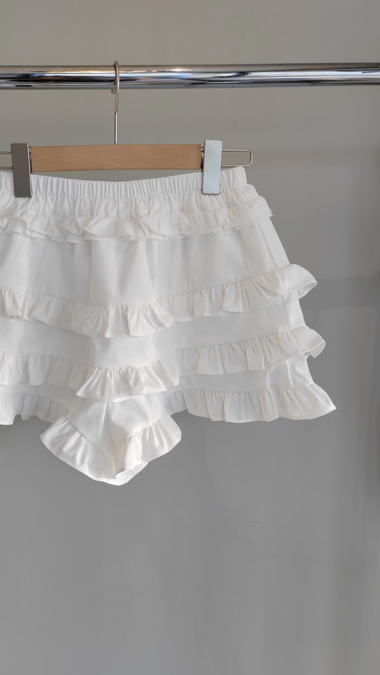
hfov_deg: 38.5
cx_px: 124
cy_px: 340
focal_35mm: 30
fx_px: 537
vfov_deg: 64.3
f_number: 1.9
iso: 160
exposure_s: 1/100
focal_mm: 5.52
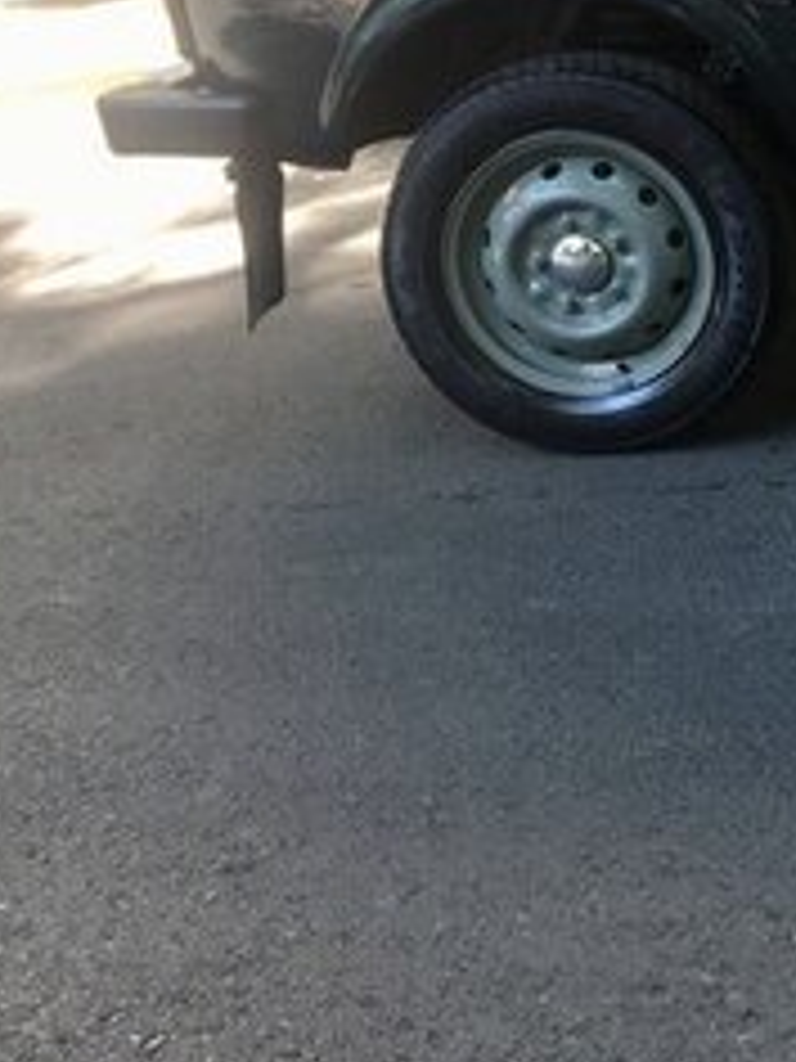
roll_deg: +0.5
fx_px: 2483
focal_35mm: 81
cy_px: 70
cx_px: 1309
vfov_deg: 23.4
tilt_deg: -11.2
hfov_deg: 16.1
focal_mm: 4.15
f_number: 2.2
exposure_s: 1/50
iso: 25
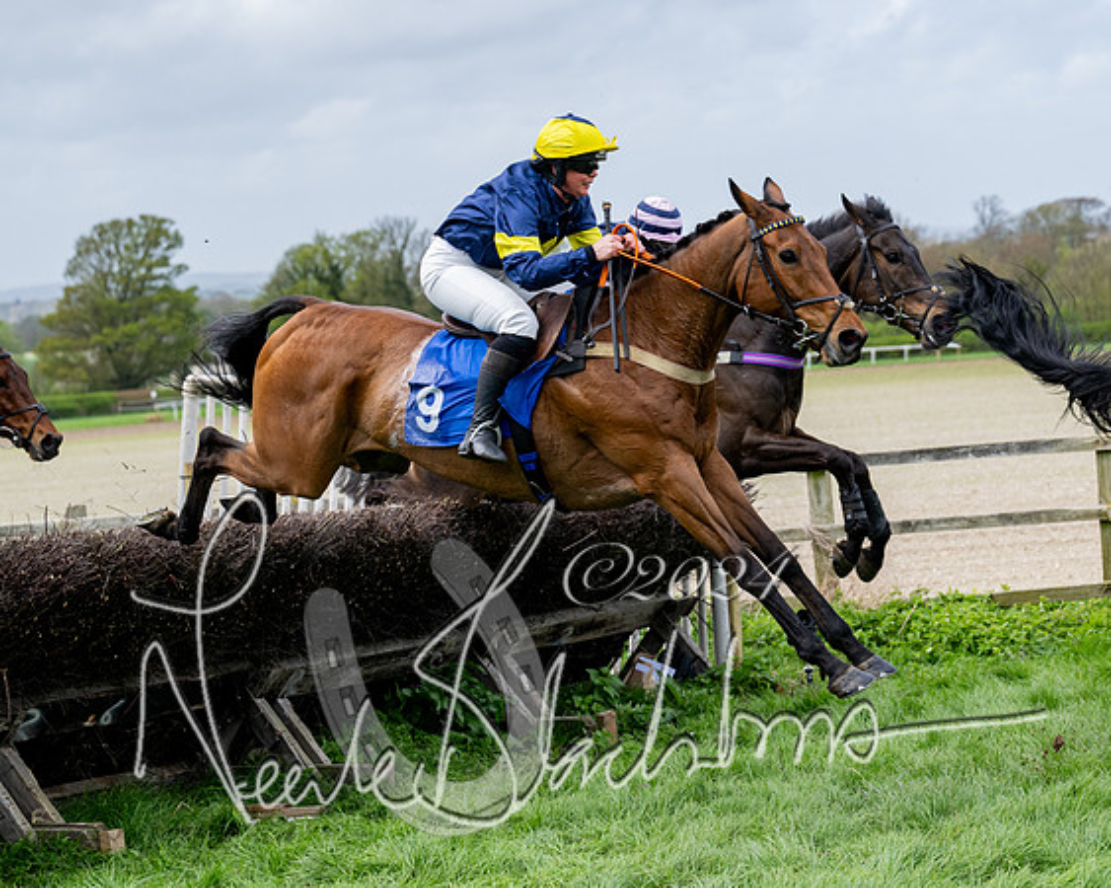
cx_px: 549
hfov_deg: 18.5
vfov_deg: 14.8
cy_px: 492
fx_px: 3419
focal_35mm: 104
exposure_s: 1/1600
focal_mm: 70
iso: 400
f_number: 4
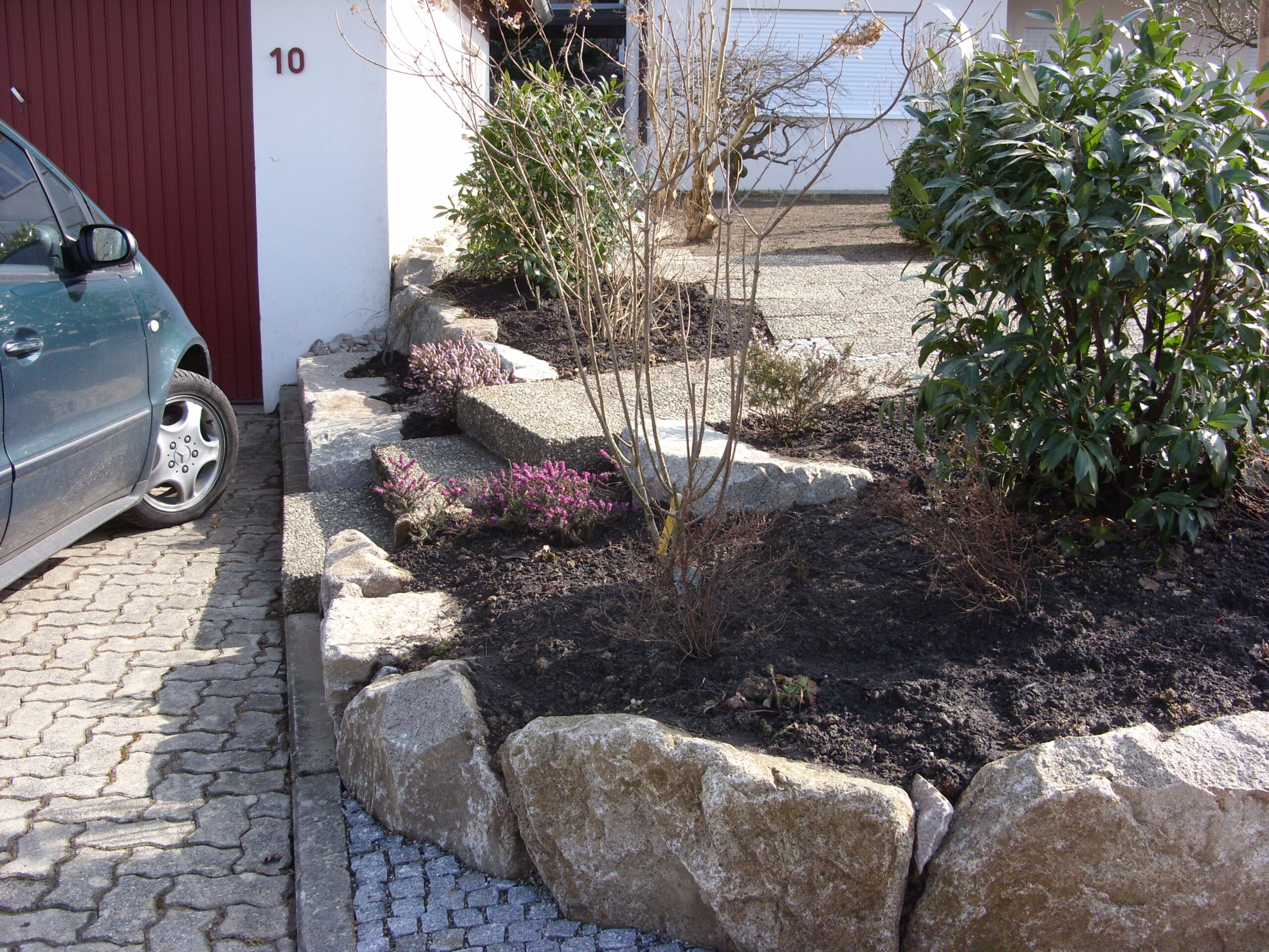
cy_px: 476
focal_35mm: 38
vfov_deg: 37.7
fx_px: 1393
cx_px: 634
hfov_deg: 49.0
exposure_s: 1/353
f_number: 2.8
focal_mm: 6.3
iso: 50
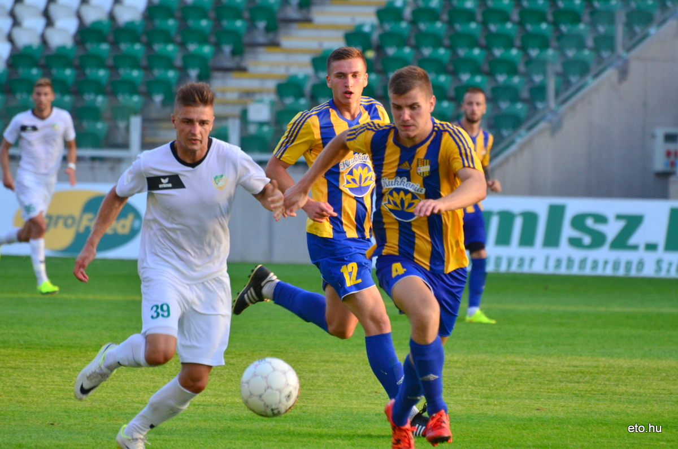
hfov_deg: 5.3
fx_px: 7330
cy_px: 224
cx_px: 339
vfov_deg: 3.5
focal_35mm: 390
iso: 800
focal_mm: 260
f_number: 5.6
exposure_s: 1/500
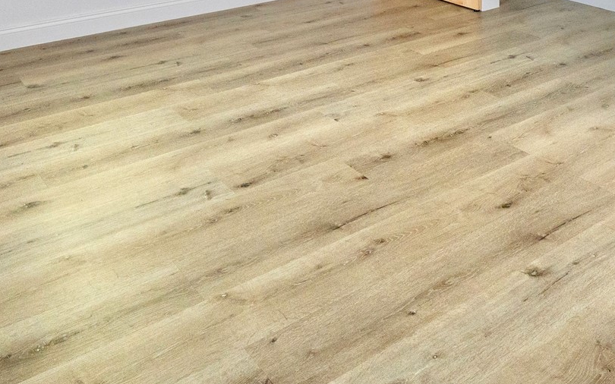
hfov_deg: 48.2
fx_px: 687
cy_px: -136
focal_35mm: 41
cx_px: 326
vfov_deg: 25.9
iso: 800
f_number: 4
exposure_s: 1/160
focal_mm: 10
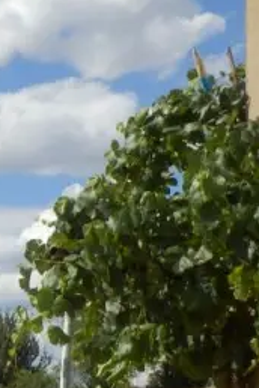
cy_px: 480
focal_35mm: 153
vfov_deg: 13.0
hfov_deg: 8.2
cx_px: -378
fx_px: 1651
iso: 80
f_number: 9.9
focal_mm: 6.6
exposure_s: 1/160
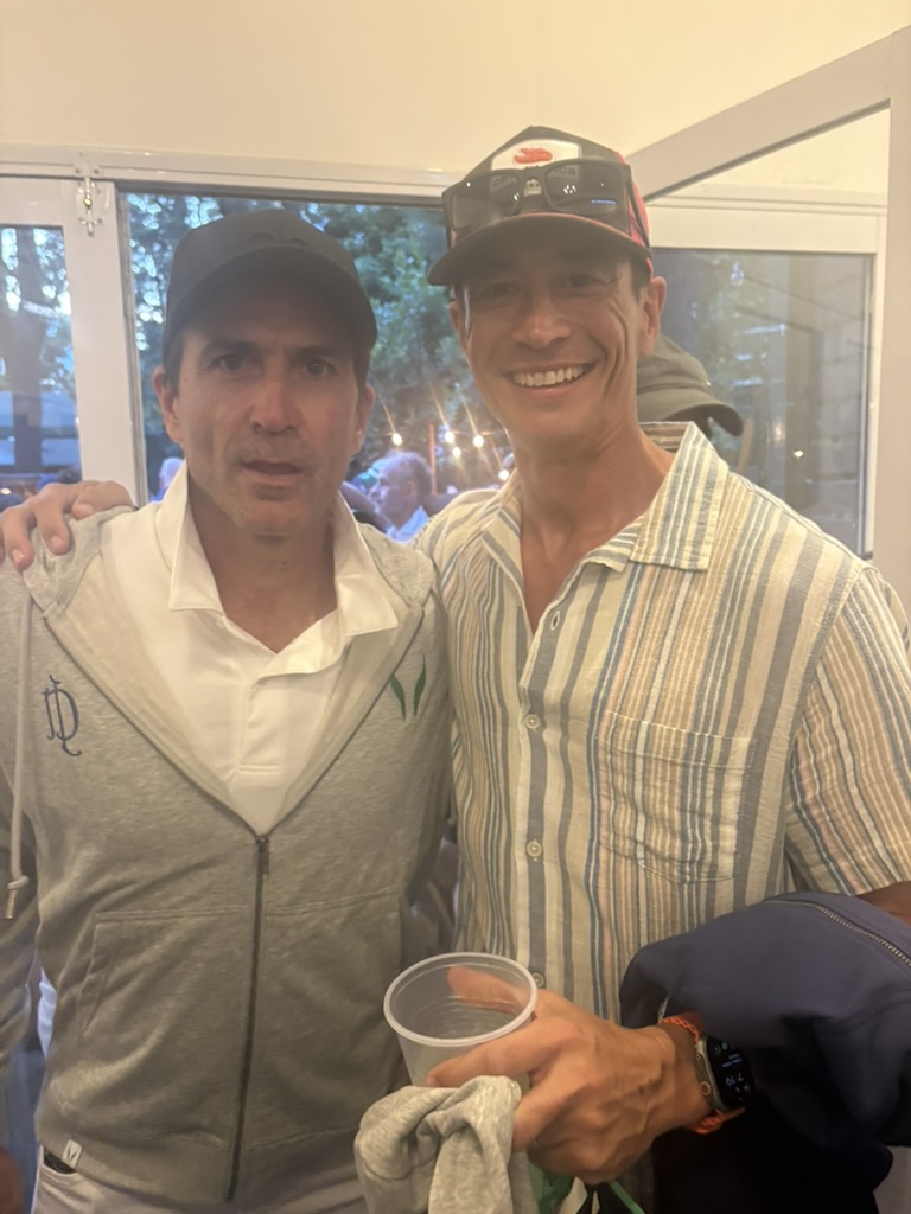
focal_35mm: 26
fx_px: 912
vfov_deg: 67.3
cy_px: 607
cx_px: 456
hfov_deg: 53.1
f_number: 1.6
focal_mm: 5.96
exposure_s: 1/50
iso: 320
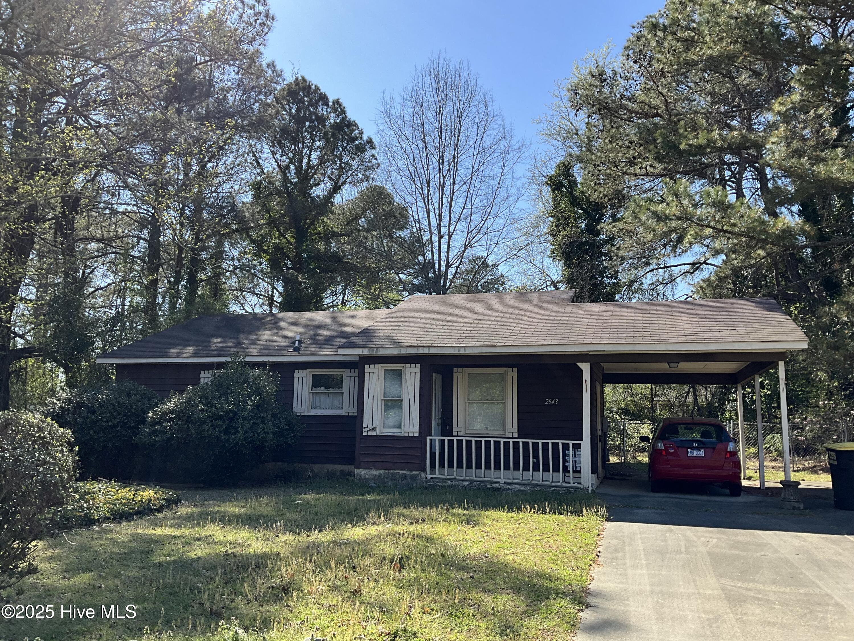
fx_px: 715
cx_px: 427
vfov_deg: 48.2
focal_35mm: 29
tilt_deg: +8.7
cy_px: 320
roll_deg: -2.4
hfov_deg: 61.7
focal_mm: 3
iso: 25
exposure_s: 1/912
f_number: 1.8
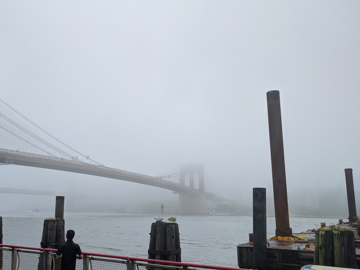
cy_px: 162
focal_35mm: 38
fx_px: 395
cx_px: 109
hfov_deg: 47.8
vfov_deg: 37.6
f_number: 2
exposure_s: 1/587
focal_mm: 4.67
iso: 60
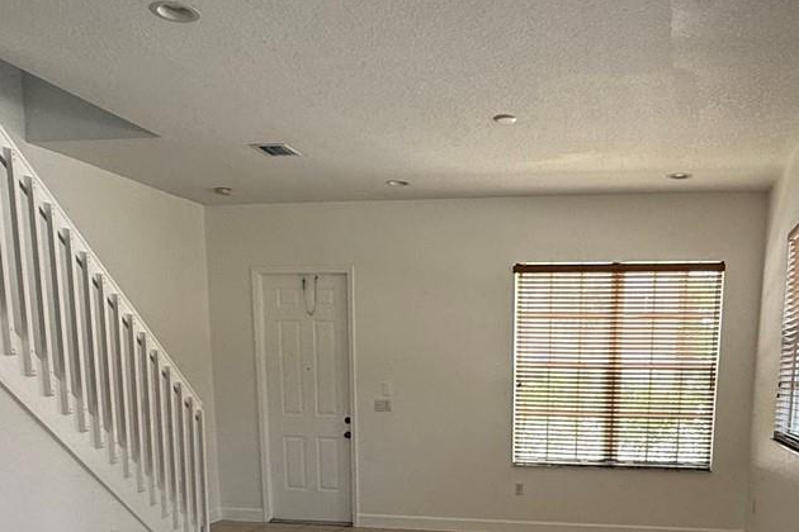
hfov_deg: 51.3
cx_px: 506
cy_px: 543
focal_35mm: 37
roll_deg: -0.7
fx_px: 821
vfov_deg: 32.7
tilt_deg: -11.6
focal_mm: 2.22
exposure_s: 1/99
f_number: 2.2
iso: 125
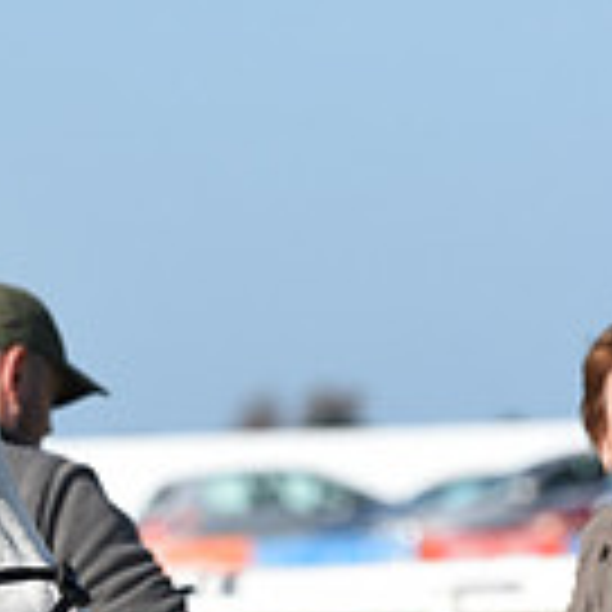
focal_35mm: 669
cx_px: -648
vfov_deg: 2.6
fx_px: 13382
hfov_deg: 2.6
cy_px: 362
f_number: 5.6
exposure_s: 1/3200
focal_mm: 185
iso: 400
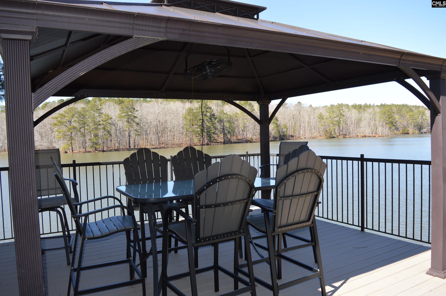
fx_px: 334
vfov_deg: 47.8
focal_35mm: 27
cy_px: 148
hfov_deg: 67.4
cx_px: 223
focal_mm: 18
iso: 100
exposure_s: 1/200
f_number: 5
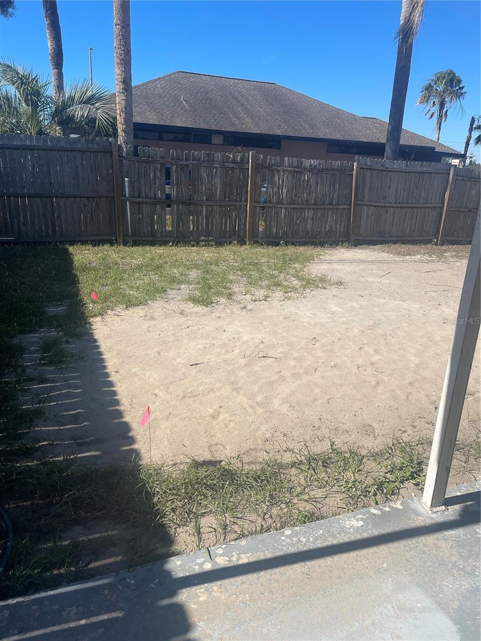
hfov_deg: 54.9
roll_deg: -3.8
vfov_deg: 69.4
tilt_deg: -16.1
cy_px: 320
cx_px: 240
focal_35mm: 25
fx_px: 463
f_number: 1.6
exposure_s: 1/4348
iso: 32
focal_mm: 5.1
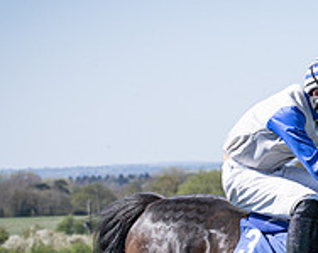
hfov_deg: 6.3
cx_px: 348
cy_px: 286
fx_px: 2868
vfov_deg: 5.1
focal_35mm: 305
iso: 220
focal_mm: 70
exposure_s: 1/2000
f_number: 5
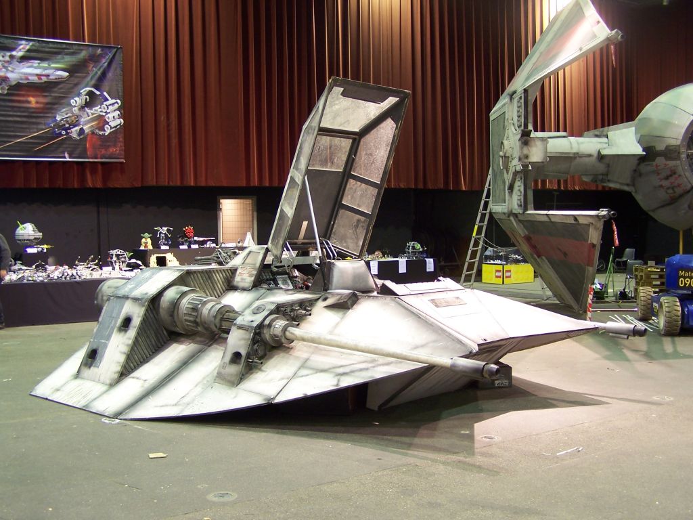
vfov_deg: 36.0
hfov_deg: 46.8
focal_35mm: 40
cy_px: 260
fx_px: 801
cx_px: 346
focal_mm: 6.7
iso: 80
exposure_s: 1/2
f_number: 2.8
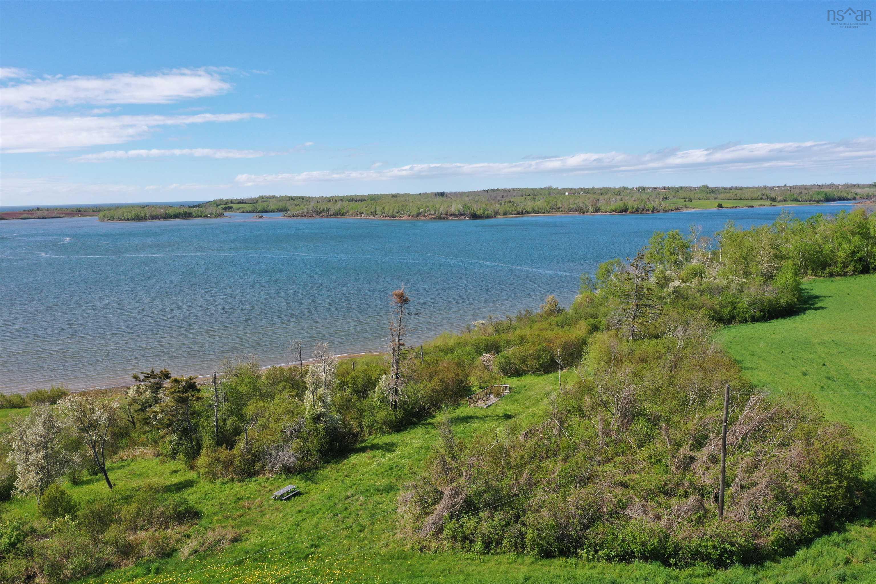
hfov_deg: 65.5
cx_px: 438
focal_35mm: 28
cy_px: 292
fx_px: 681
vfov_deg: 46.4
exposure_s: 1/400
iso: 100
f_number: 5.6
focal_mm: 10.26
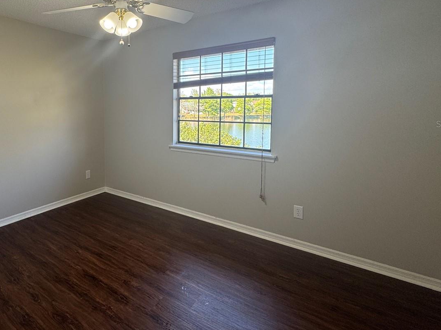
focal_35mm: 21
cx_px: 145
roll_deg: +0.1
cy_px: 124
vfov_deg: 62.6
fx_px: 268
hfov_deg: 76.3
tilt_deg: -4.0
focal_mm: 2.22
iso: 64
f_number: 2.2
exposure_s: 1/120
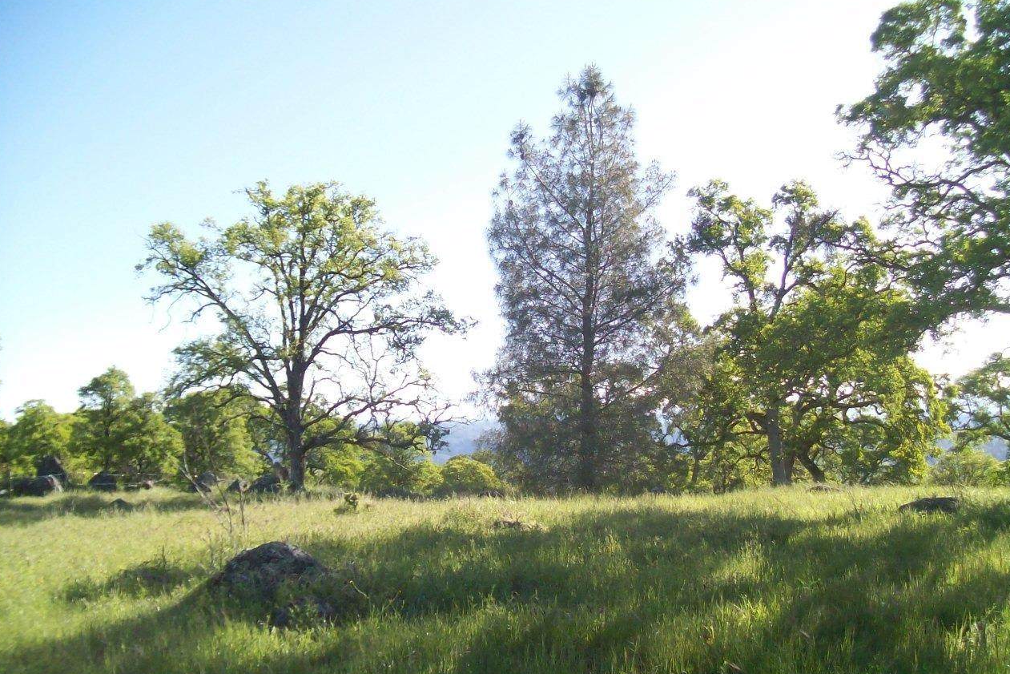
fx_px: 1066
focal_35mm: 38
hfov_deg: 50.7
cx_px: 501
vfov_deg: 35.0
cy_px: 373
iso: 80
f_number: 2.7
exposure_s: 1/562
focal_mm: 6
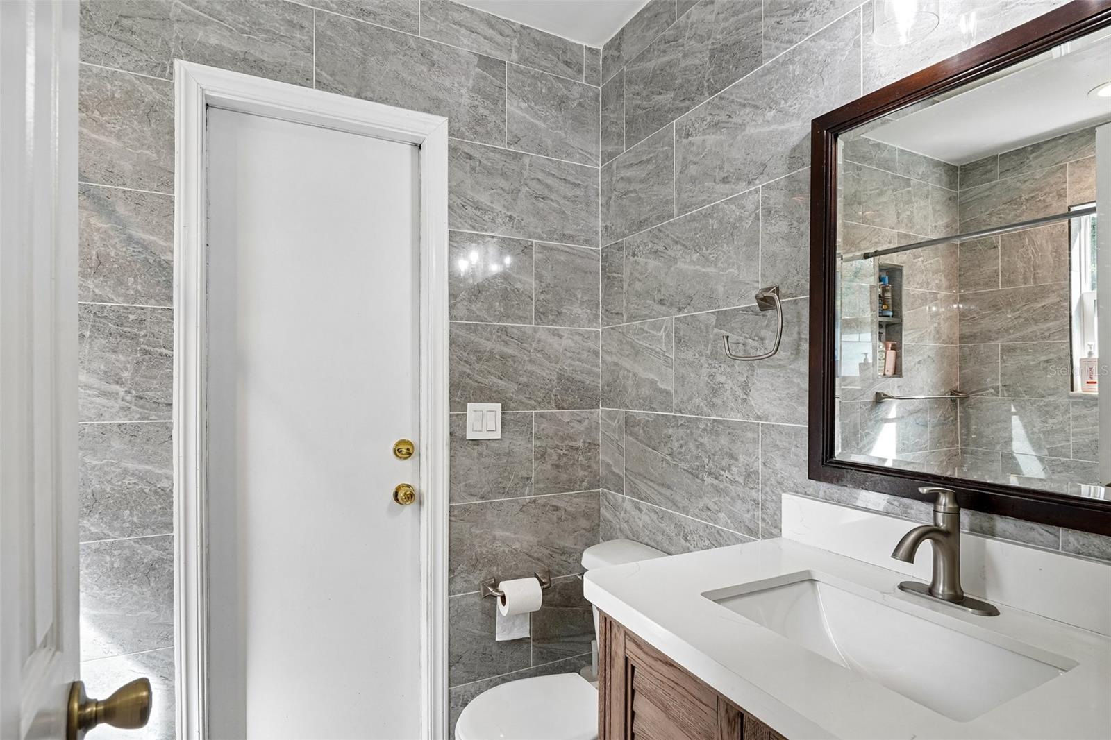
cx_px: 556
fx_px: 524
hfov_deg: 93.3
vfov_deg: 70.4
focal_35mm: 17
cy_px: 370
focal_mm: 17
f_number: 8
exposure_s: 1/2.5
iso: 64
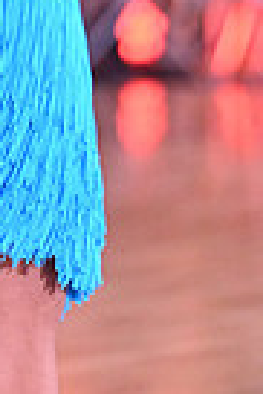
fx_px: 9312
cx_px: 13
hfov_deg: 1.6
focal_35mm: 852
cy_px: -385
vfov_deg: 2.4
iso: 5000
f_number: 4
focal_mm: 200
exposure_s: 1/400
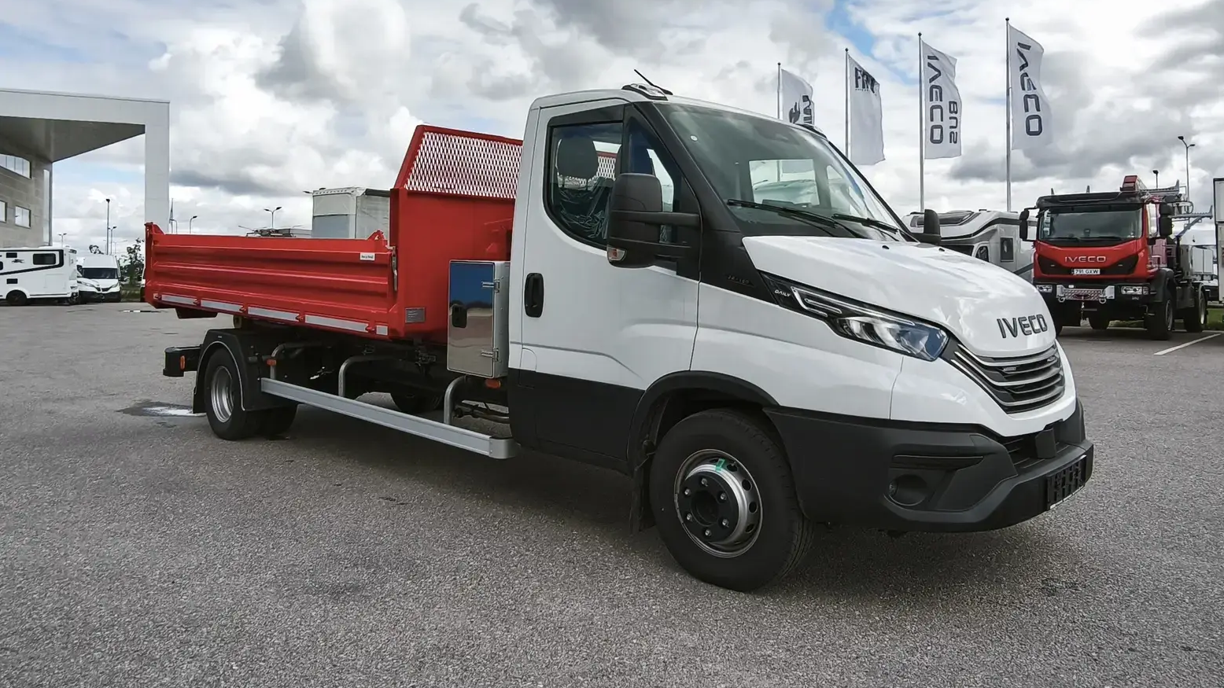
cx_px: 629
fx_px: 909
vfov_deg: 41.2
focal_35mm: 28
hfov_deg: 67.9
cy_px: 260
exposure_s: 1/233
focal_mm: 1.91
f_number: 2.2
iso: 50
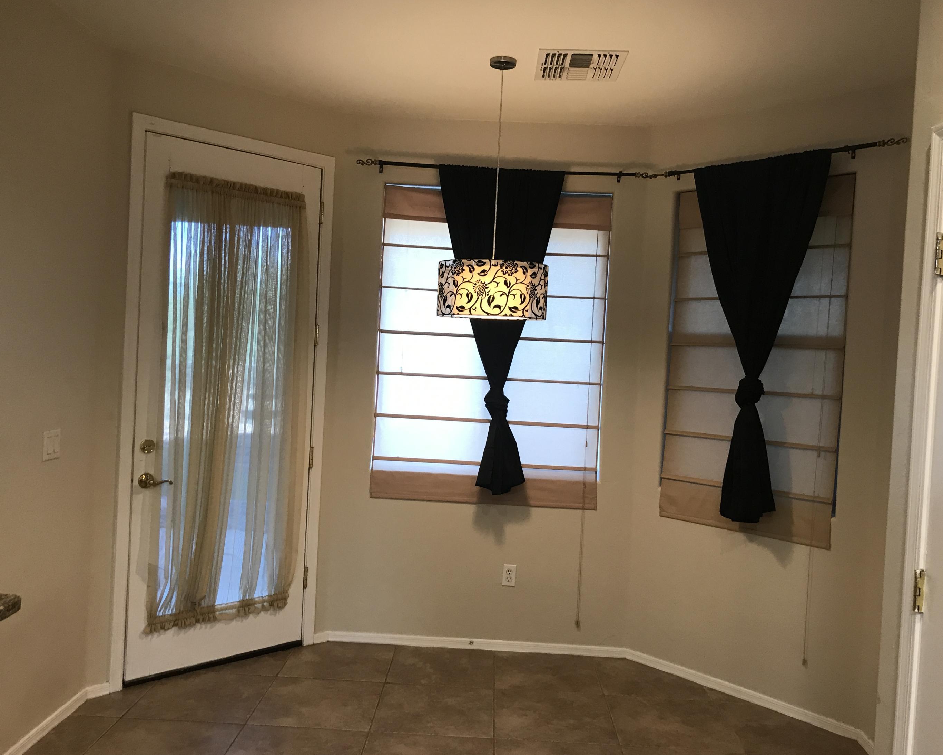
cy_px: 380
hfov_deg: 58.8
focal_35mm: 30
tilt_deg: -2.6
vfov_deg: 48.5
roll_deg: -2.8
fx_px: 837
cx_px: 479
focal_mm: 3.99
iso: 40
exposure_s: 1/20
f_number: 1.8
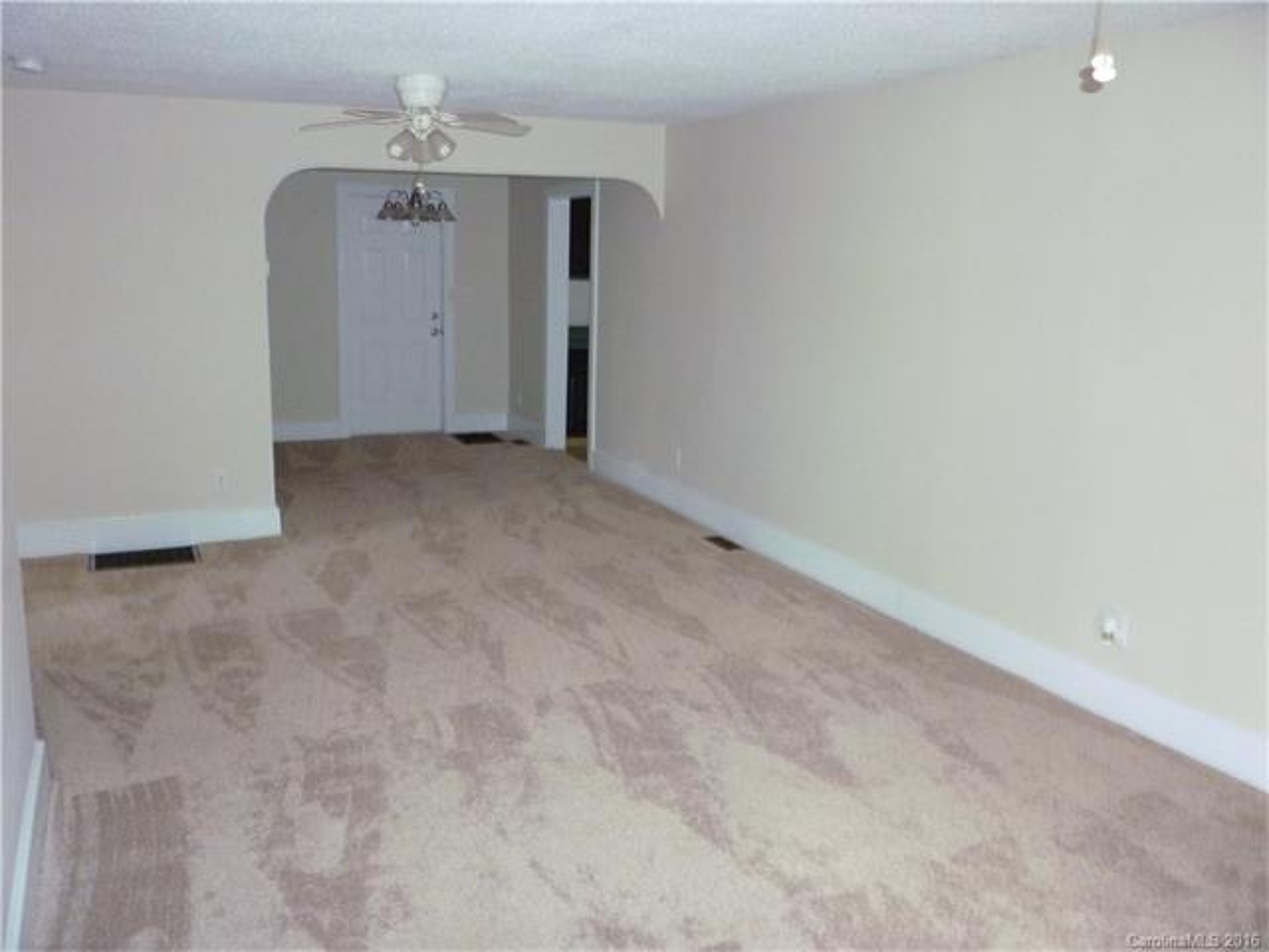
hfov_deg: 61.7
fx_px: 1063
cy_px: 476
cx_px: 634
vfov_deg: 48.2
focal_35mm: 29
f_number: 3.3
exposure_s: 1/8
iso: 640
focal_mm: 5.2
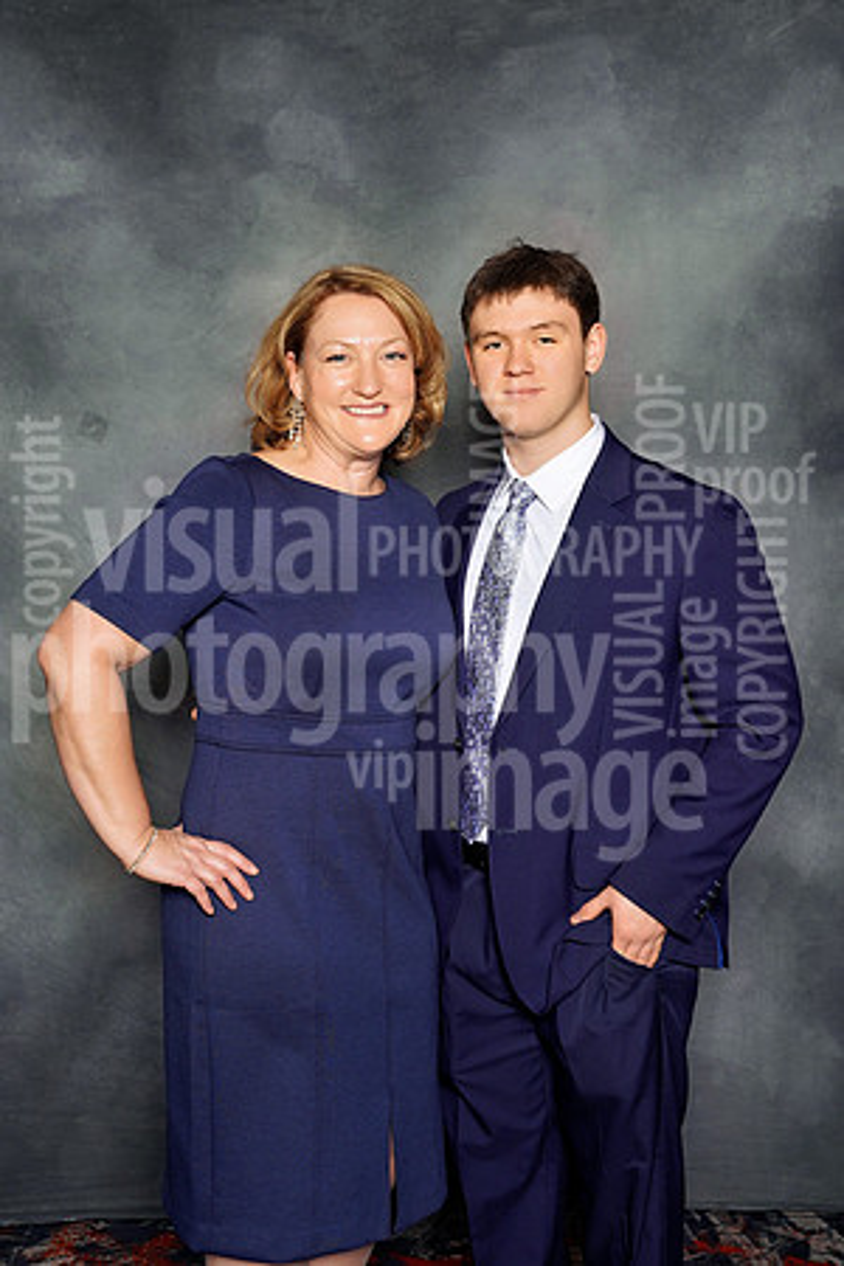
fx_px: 1846
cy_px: 633
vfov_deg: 37.9
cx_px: 422
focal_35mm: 52
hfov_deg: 25.8
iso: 400
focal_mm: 35
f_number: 8
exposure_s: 1/125
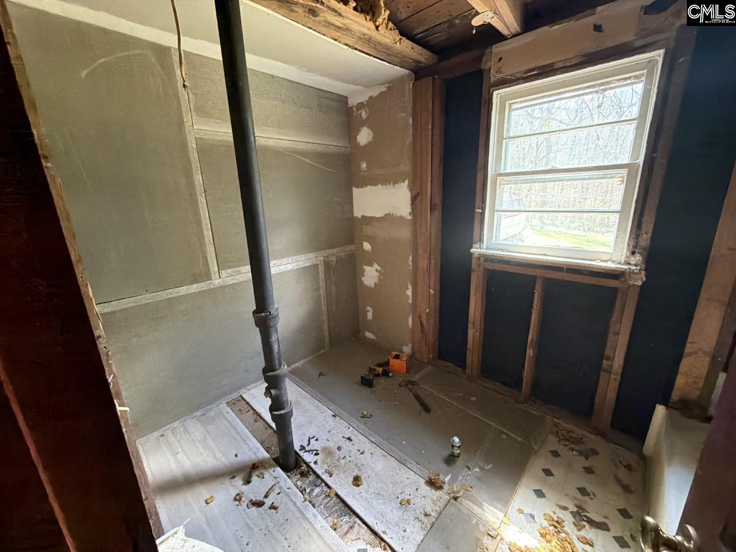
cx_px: 368
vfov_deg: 85.7
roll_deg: +2.3
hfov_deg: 102.1
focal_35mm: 14
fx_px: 298
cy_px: 276
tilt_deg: -15.6
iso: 1000
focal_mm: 2.22
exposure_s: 1/60
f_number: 2.2
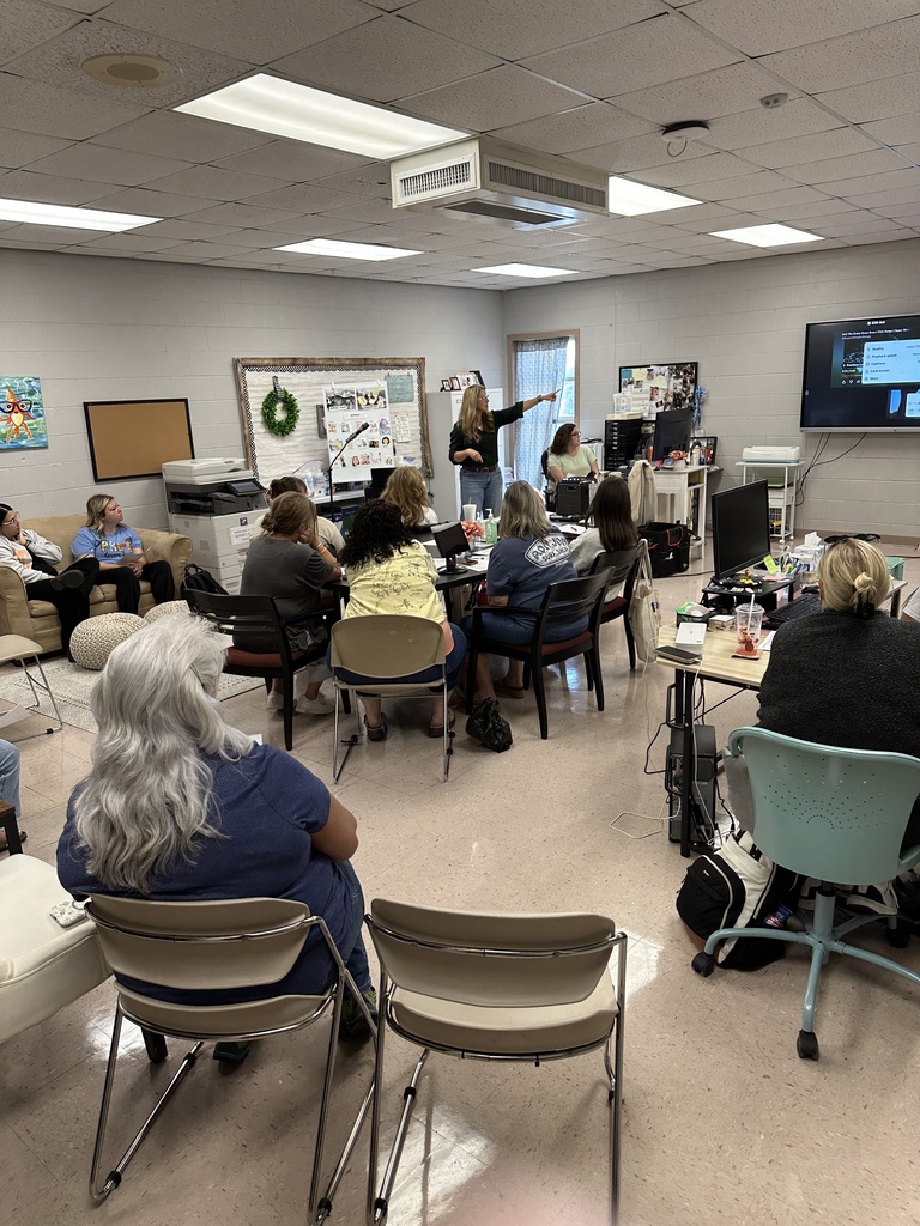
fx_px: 850
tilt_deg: -14.6
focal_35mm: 24
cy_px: 613
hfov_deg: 56.8
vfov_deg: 71.6
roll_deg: +1.6
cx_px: 460
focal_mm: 6.86
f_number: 1.78
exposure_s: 1/60
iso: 160
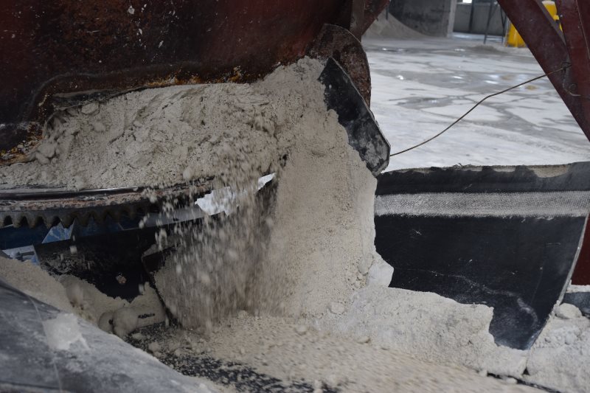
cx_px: 295
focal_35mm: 34
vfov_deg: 38.3
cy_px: 196
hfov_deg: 55.1
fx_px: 565
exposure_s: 1/125
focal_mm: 23
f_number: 5.6
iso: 640
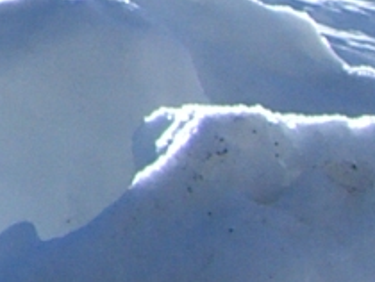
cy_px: -539
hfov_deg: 6.3
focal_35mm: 289
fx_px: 3134
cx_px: -743
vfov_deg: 4.9
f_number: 4.3
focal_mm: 6.2
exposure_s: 1/800
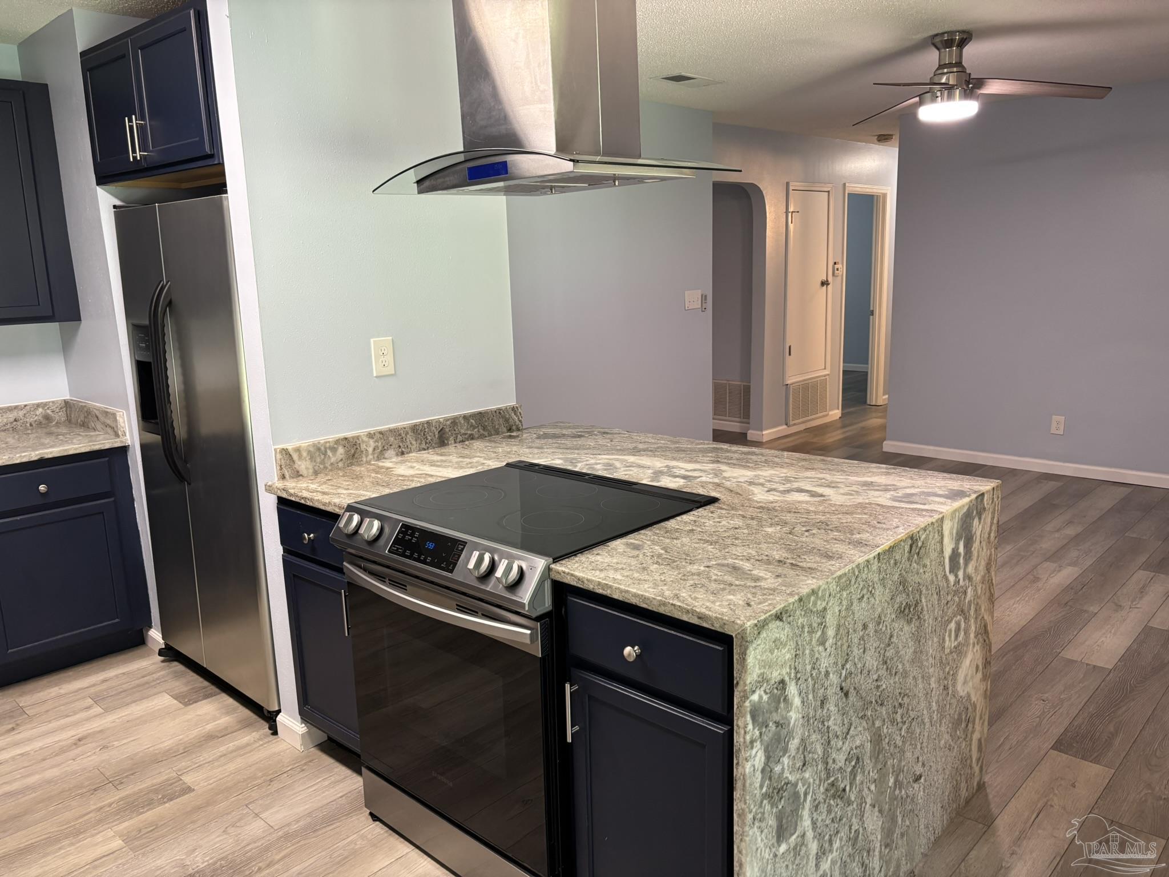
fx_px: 878
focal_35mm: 26
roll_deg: +1.7
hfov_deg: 67.3
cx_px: 584
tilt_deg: -11.9
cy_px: 438
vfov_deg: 53.1
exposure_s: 1/60
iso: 200
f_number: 1.6
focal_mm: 5.96
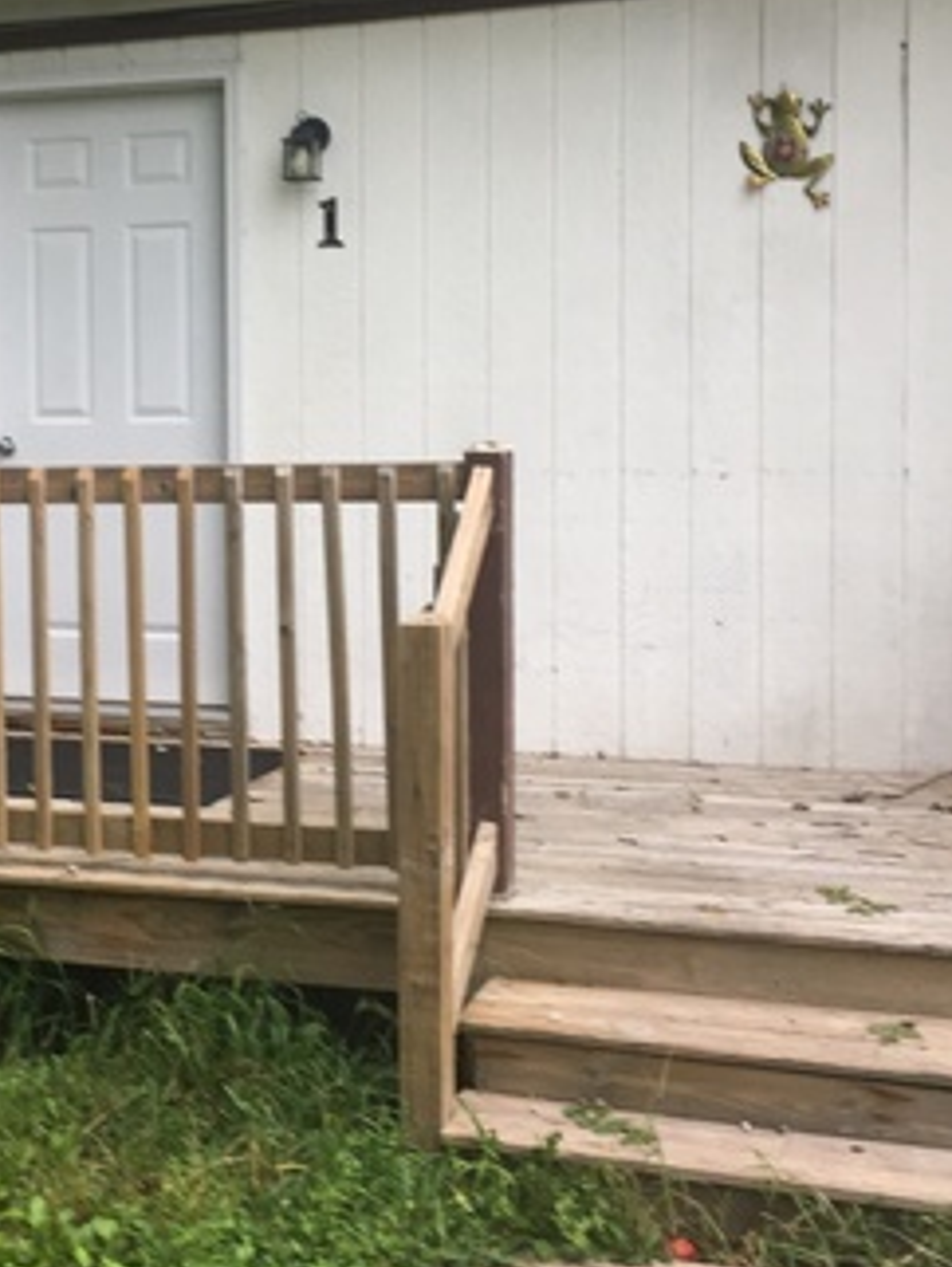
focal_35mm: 60
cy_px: 458
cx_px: 208
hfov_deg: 24.1
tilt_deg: -3.0
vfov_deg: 32.0
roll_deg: +1.1
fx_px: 2197
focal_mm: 4.15
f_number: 2.2
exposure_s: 1/120
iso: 40
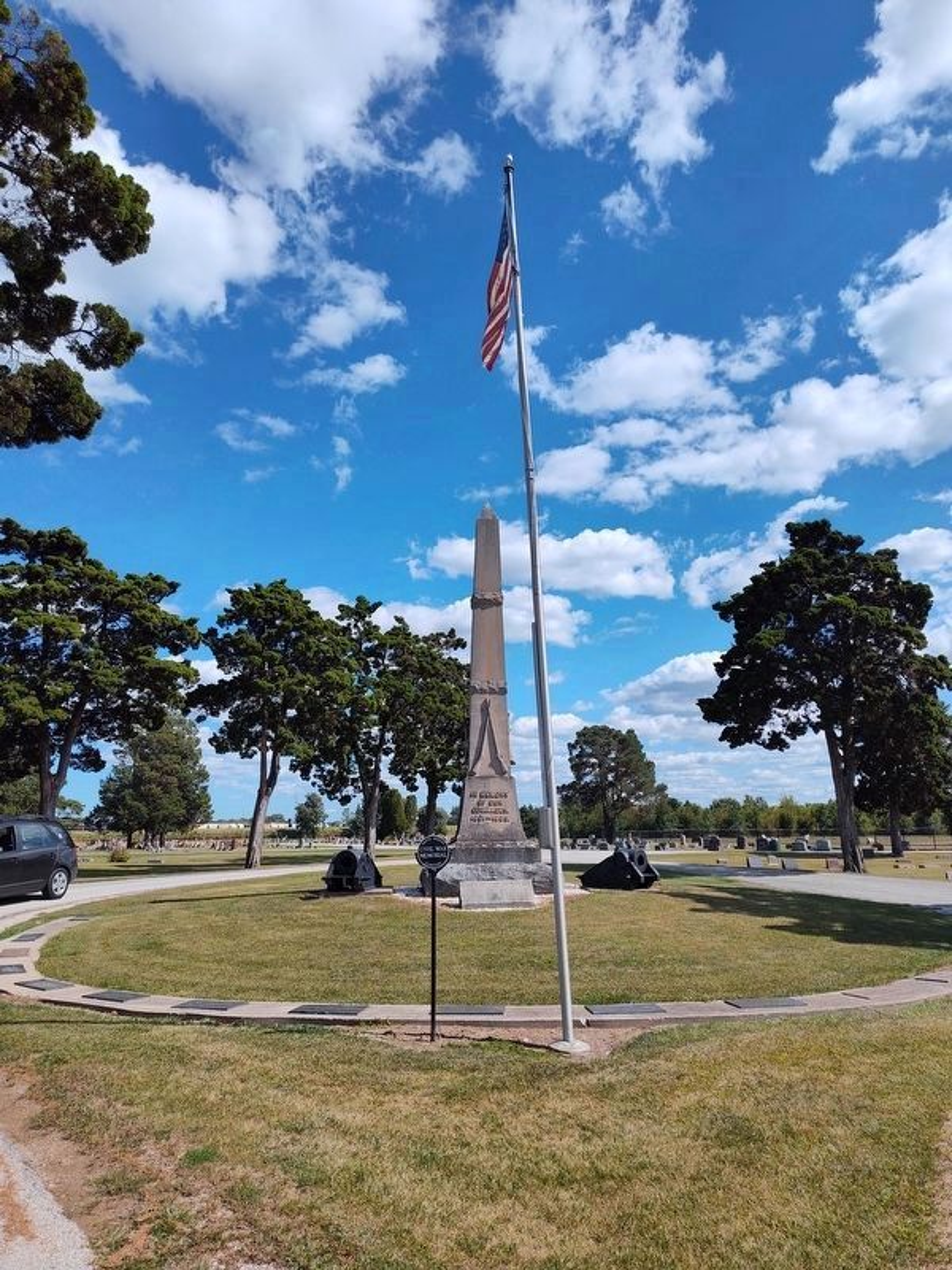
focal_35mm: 23
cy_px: 635
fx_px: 843
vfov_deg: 73.9
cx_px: 476
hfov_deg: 58.9
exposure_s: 1/2182
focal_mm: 5.56
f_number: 1.8
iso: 100
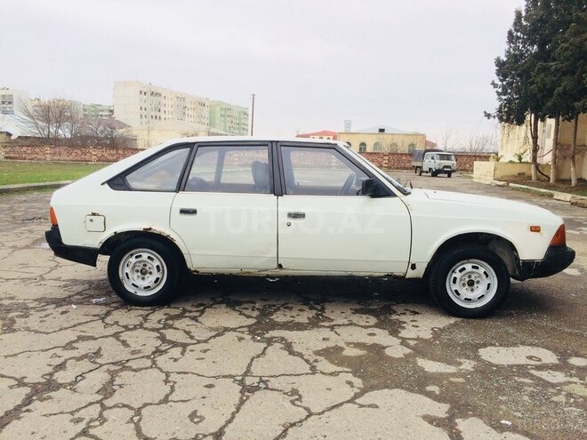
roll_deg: -1.0
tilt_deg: -8.1
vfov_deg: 48.2
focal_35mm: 29
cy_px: 220
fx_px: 492
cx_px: 294
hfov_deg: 61.7
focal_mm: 4.15
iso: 32
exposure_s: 1/432
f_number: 2.2
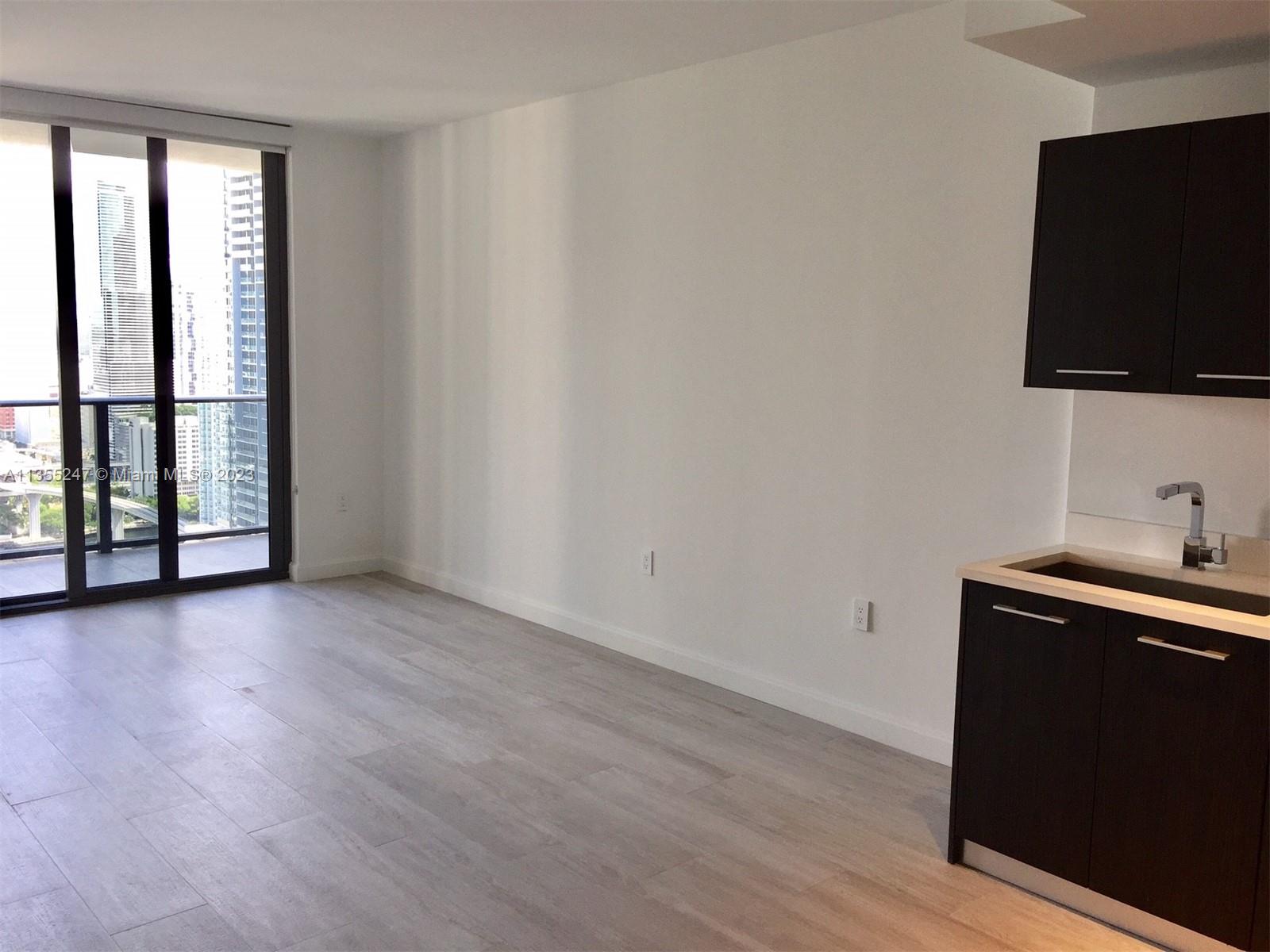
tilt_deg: -6.9
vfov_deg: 48.2
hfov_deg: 61.7
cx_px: 635
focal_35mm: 29
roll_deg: -2.7
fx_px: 1064
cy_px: 476
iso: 40
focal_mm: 4.15
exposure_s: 1/60
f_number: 2.2
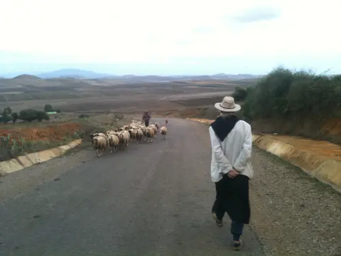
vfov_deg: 40.7
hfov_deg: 52.6
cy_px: 128
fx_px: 345
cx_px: 170
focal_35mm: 35
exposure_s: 1/30
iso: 80
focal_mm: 3.85
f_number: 2.8
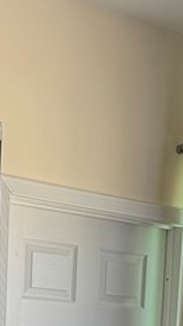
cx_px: 140
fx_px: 992
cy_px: 473
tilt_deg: -7.2
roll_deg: -4.1
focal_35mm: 115
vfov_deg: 17.0
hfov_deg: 10.5
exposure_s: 1/148
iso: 64
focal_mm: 6.76
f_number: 1.78
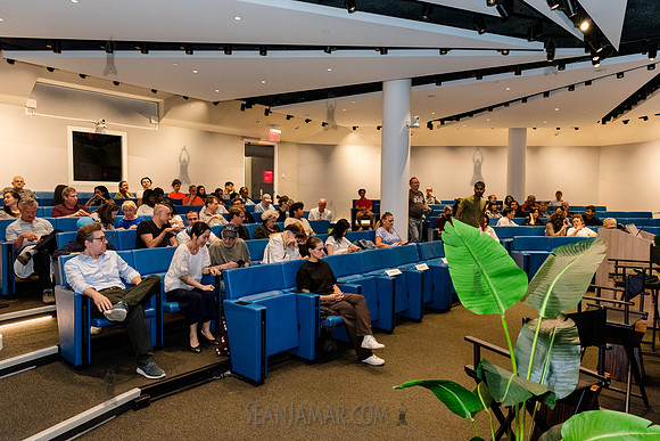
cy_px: 220
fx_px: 444
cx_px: 330
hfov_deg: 73.2
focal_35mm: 24
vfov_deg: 52.8
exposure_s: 1/320
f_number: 5
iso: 5000
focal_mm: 24
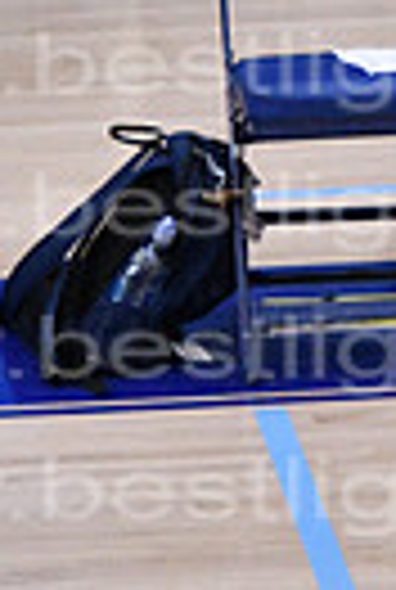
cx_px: 461
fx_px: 15759
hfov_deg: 1.4
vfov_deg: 2.1
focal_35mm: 960
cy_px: 144
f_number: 3.2
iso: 6400
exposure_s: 1/1250
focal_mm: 145
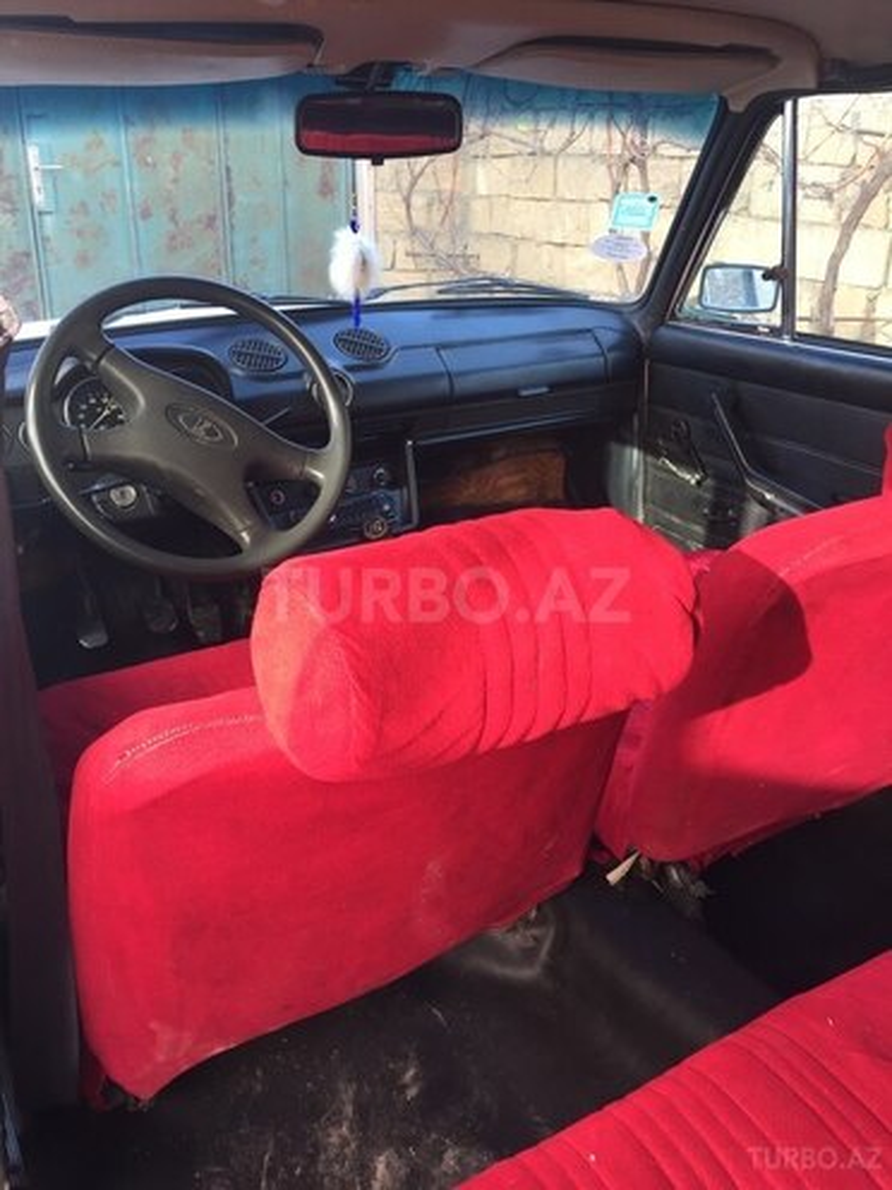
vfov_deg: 61.7
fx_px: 996
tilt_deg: -23.1
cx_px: 446
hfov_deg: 48.2
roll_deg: -1.6
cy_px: 595
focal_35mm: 29
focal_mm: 4.15
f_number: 2.2
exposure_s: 1/50
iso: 40
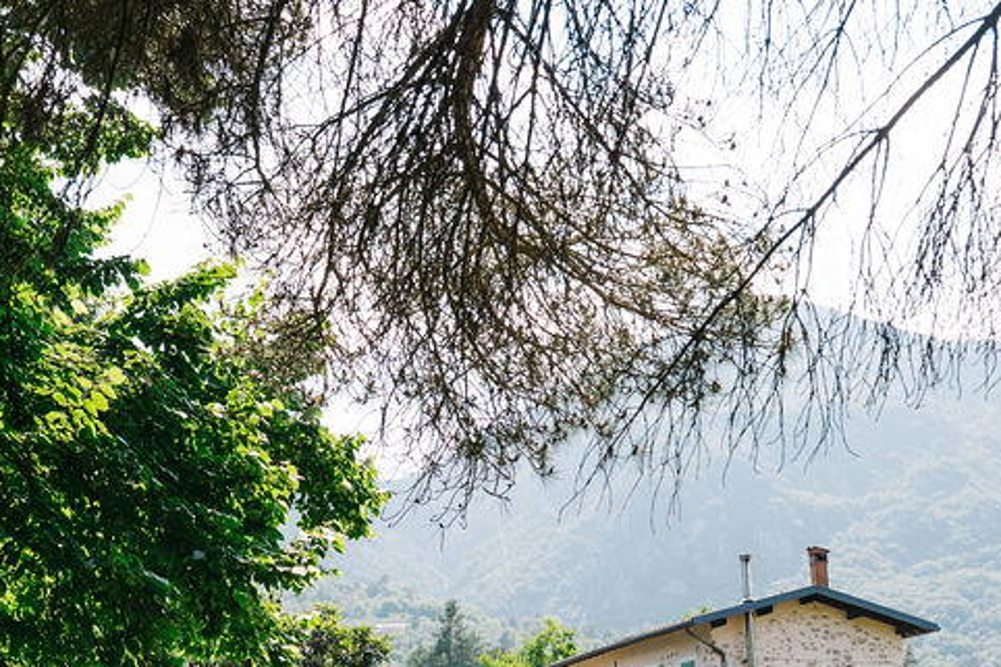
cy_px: 489
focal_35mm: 52
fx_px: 1445
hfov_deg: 37.9
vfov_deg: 25.7
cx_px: 368
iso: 1000
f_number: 4.5
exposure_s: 1/3200
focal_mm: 24
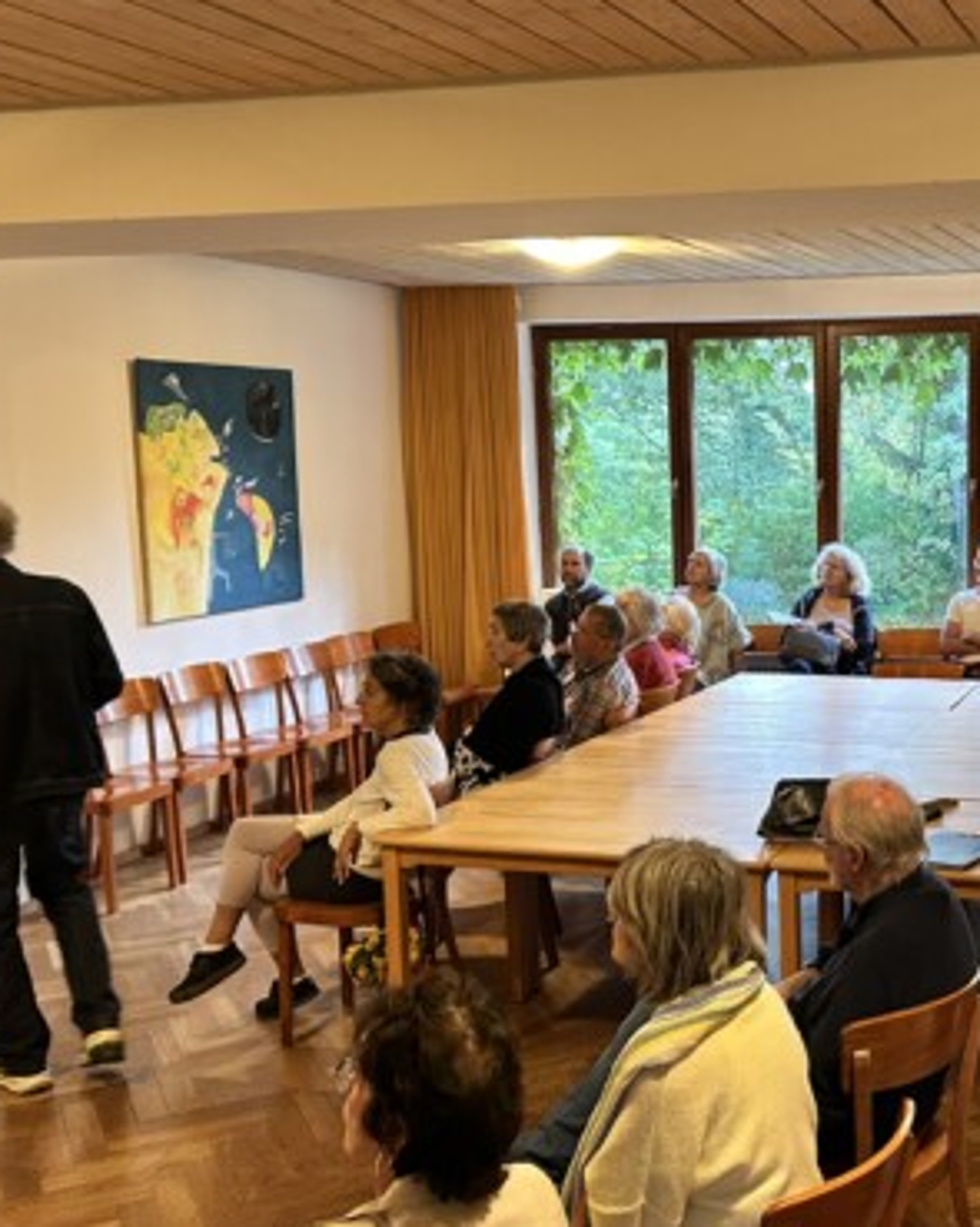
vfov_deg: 42.0
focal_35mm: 44
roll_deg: +1.1
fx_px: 1596
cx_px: 857
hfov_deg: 32.6
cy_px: 658
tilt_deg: -8.9
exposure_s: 1/50
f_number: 1.5
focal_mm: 5.7
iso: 250
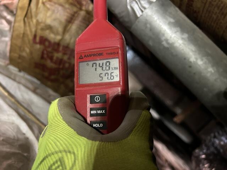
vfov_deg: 53.1
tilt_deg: -5.3
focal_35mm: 26
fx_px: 170
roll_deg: -43.2
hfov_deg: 67.3
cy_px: 85
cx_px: 114
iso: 640
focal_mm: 5.7
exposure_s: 1/30
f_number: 1.5
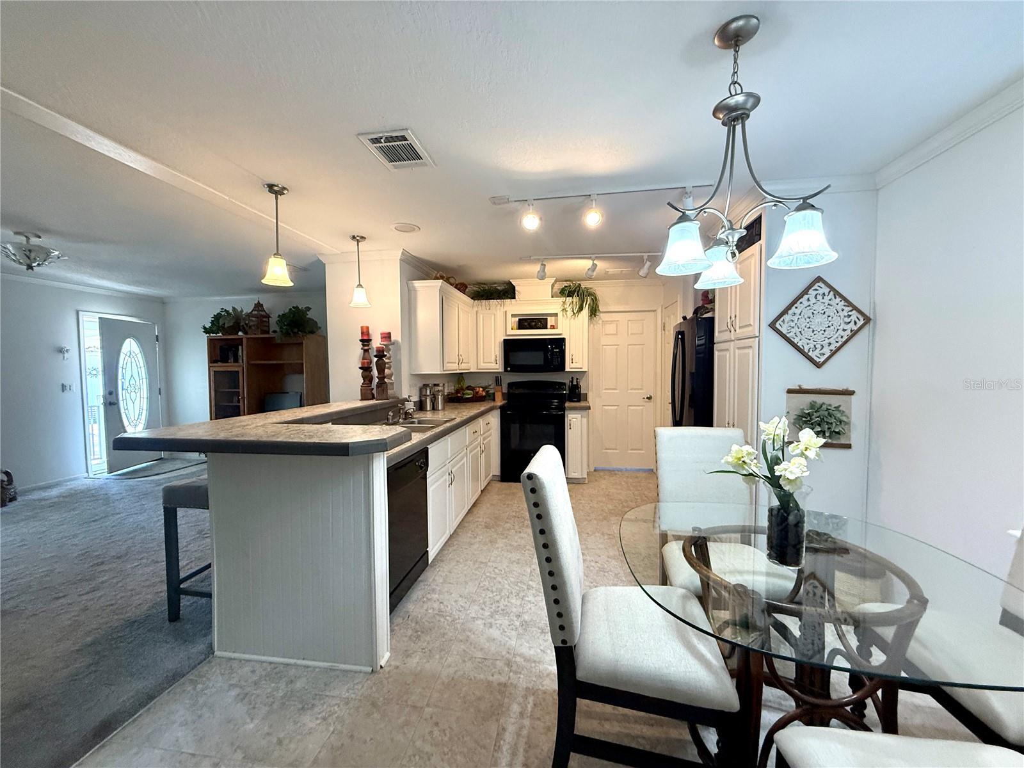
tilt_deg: -3.1
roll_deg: +1.4
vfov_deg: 85.7
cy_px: 384
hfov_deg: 102.1
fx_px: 414
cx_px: 512
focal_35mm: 14
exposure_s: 1/120
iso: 400
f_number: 2.2
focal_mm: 2.22
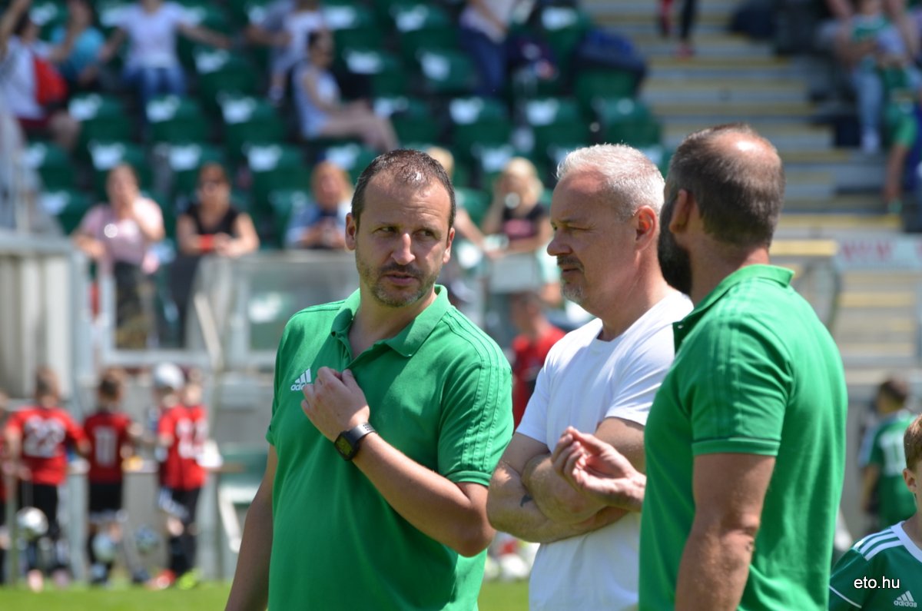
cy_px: 306
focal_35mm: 300
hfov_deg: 6.9
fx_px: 7668
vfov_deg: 4.6
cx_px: 461
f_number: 5.6
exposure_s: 1/500
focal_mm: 200
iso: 200
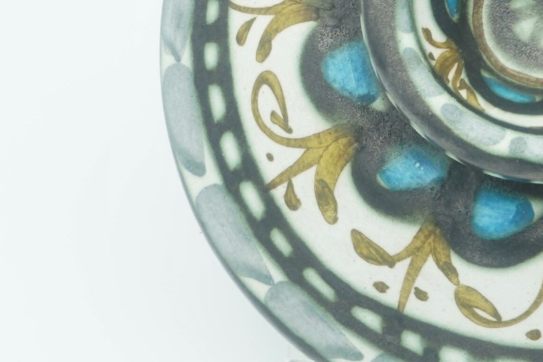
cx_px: 553
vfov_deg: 10.9
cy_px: 37
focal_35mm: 125
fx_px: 1885
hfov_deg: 16.0
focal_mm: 50
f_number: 22
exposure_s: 1/6
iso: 100
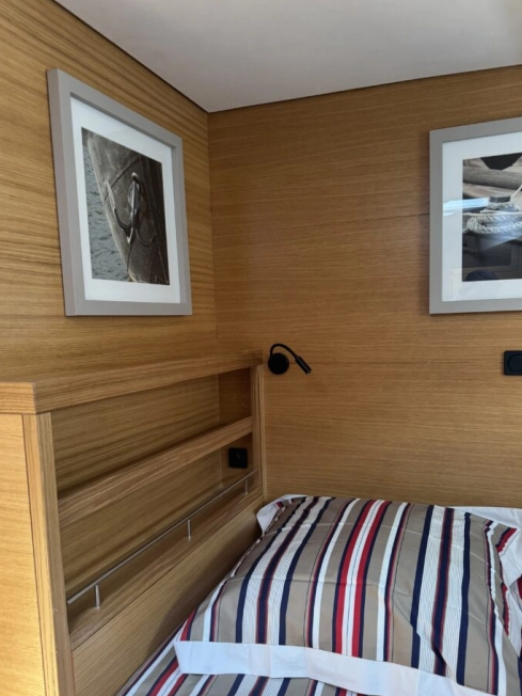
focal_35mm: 27
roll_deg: +1.9
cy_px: 385
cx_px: 284
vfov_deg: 65.1
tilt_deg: -6.2
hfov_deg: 51.3
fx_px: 543
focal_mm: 6.76
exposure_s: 1/60
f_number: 1.78
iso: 250
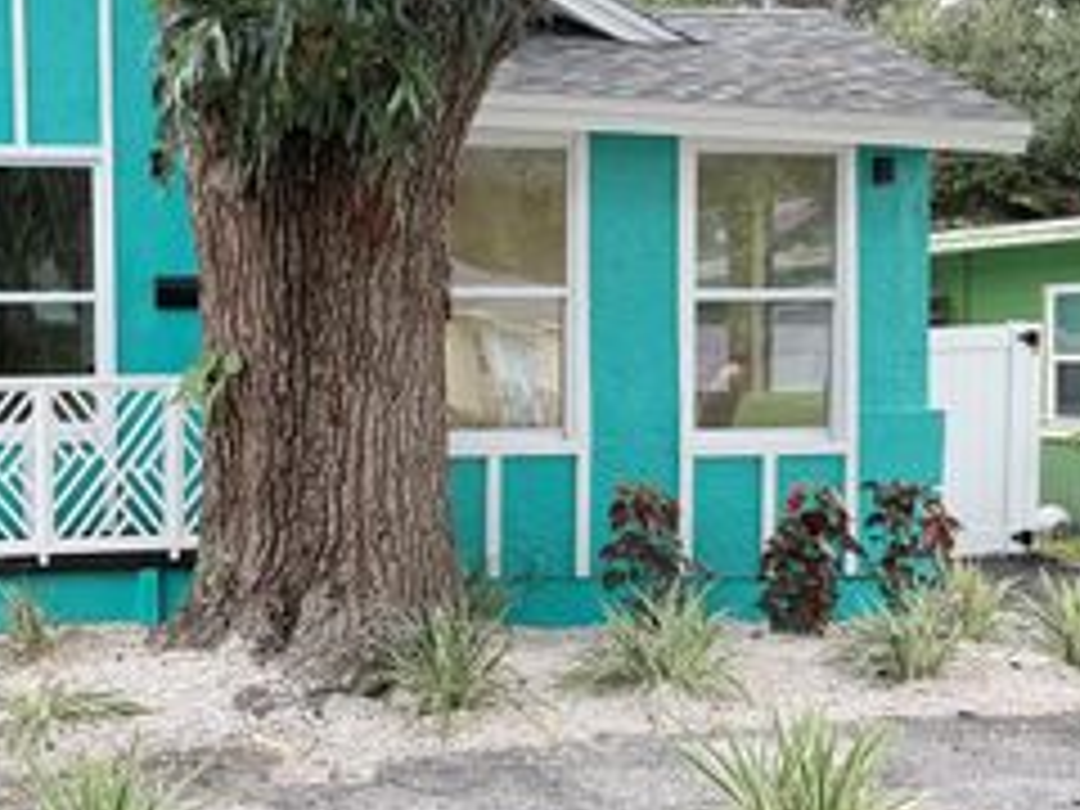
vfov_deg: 29.1
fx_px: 1560
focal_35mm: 50
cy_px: 407
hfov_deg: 36.5
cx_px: 176
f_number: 1.78
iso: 100
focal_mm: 6.76
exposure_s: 1/858
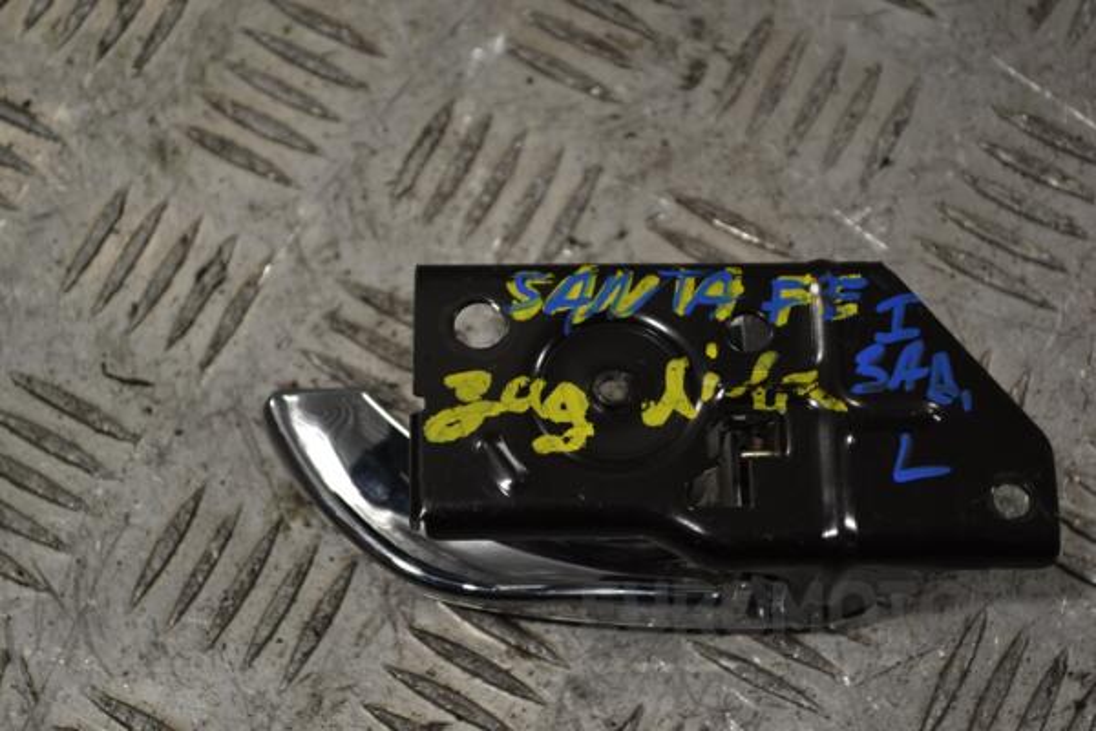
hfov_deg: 24.6
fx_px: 2511
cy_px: 366
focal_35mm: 82
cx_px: 548
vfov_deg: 16.6
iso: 250
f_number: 5.6
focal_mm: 55
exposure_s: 1/125
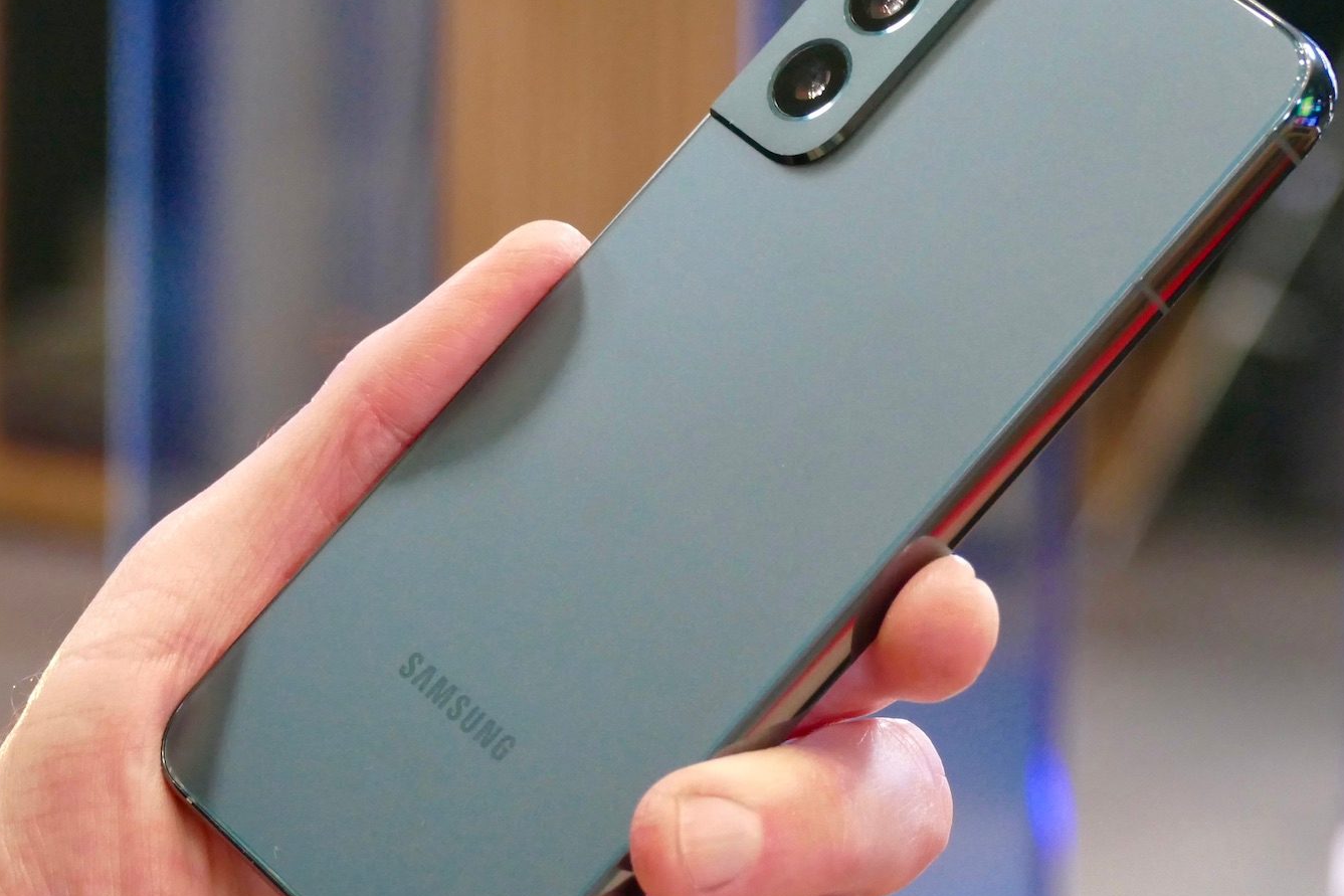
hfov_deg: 10.2
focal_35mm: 202
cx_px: 779
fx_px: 7540
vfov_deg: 6.8
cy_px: 461
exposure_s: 1/80
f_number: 4.5
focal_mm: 49.07
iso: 1600
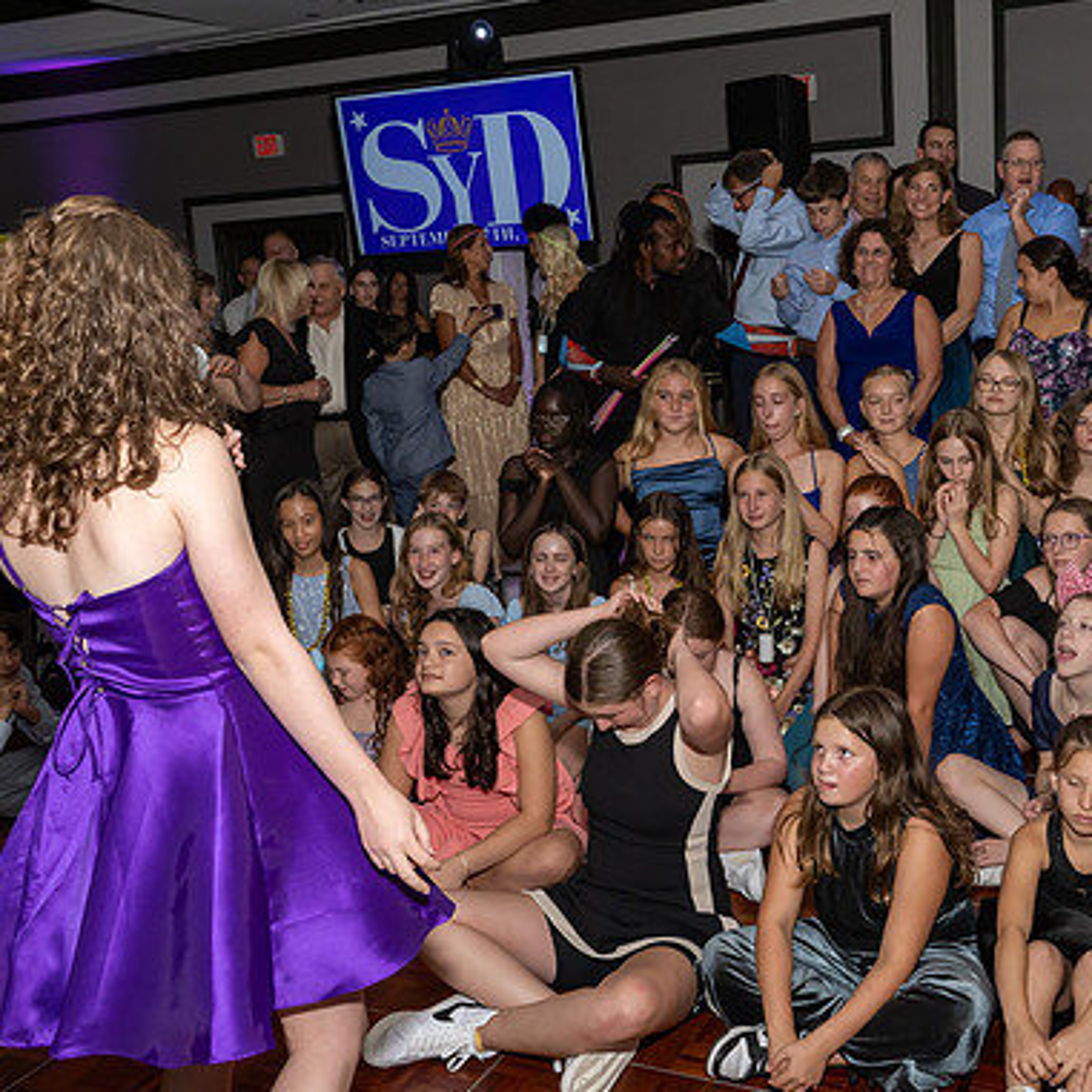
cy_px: 501
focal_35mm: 38
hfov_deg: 43.4
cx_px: 701
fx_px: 1356
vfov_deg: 43.8
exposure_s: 1/250
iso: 1000
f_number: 7.1
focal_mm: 18
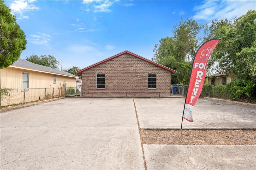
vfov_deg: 59.5
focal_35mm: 21
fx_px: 149
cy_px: 85
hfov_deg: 81.2
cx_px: 128
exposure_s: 1/100
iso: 100
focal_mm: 14
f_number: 5
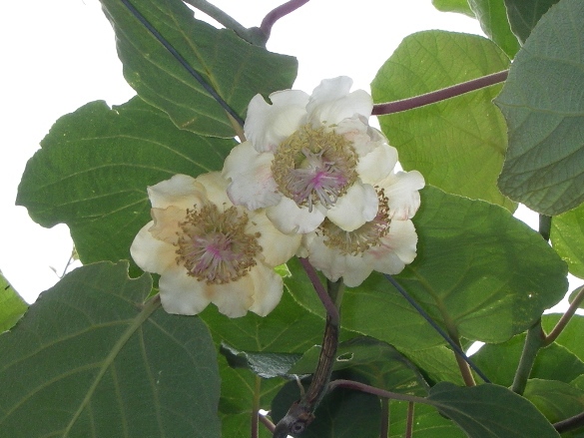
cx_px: 292
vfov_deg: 37.7
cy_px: 219
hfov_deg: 49.0
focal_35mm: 38
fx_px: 641
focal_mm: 6.3
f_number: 6.6
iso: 80
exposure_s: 1/100
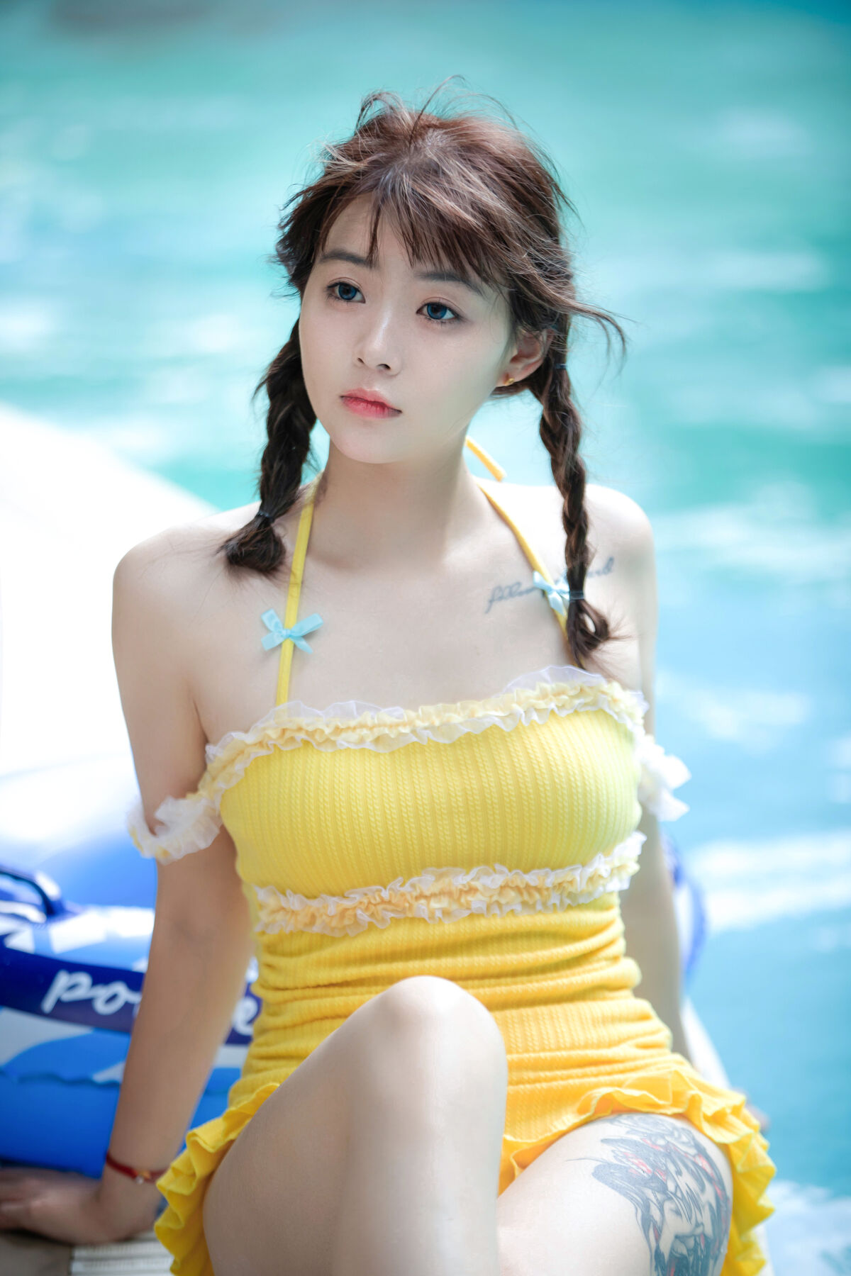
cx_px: 426
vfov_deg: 15.3
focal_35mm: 134
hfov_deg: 10.2
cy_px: 638
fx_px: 4751
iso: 250
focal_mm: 135
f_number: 2.8
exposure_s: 1/320
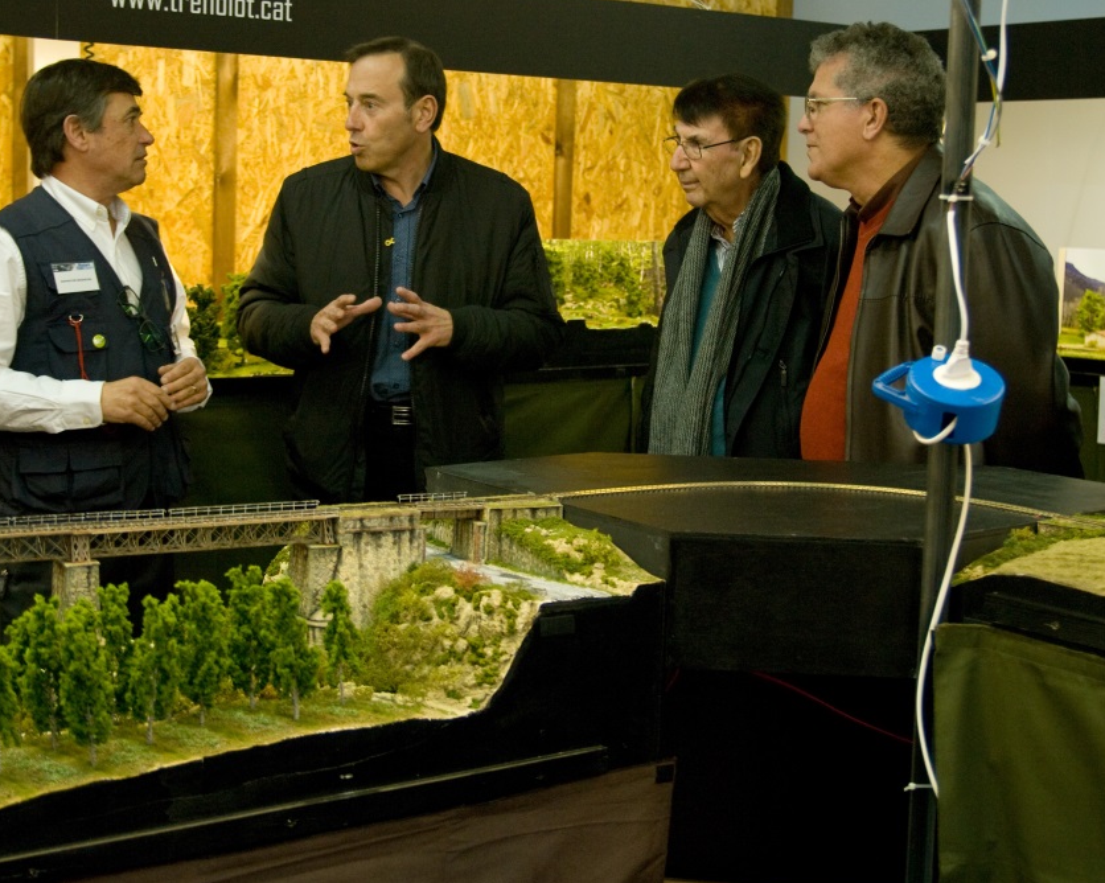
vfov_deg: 27.1
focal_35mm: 56
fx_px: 1831
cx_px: 517
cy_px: 382
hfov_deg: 33.6
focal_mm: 26
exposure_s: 1/60
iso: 800
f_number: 2.8
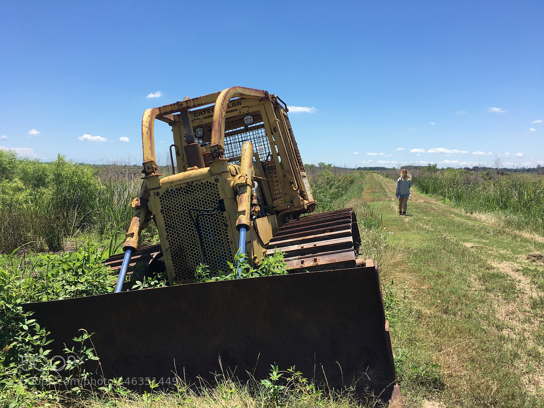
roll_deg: -0.8
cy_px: 204
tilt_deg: -4.0
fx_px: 456
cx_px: 272
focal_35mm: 29
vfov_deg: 48.2
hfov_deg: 61.7
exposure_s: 1/1166
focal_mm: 4.15
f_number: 2.2
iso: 25
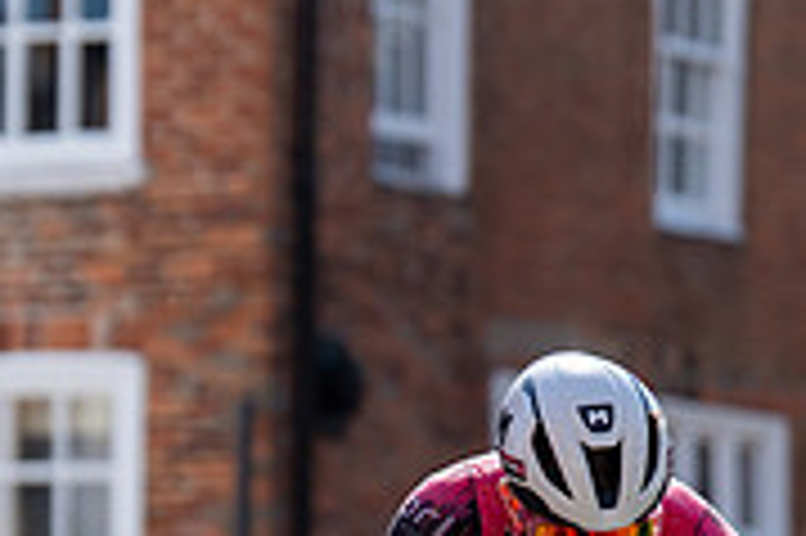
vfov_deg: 3.5
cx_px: 779
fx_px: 8858
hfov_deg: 5.2
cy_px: 777
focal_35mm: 396
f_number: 3.5
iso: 160
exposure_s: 1/1000
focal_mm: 122
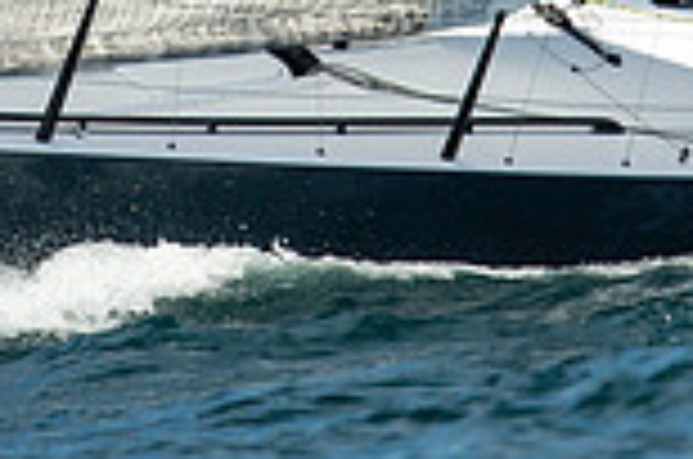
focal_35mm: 2260
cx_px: 392
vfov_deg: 0.6
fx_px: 43415
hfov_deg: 0.9
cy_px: -333
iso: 400
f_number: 5
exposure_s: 1/2500
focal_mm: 600
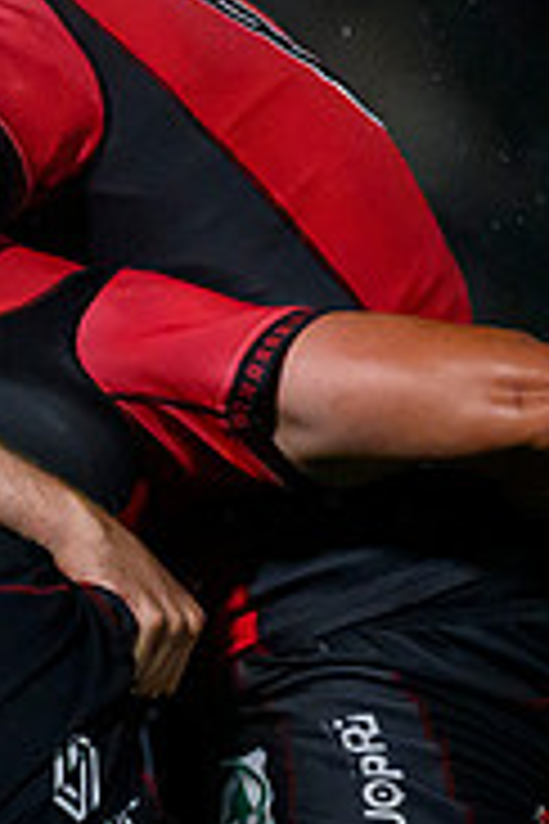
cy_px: 182
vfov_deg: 0.9
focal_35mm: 2379
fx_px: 54415
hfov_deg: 0.6
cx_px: -507
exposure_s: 1/2000
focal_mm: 560
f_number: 4
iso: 8000
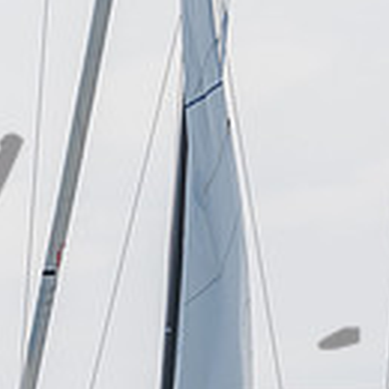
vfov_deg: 3.2
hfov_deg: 3.2
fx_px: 6942
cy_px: 474
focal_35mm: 546
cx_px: 51
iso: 200
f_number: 6.3
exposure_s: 1/1000
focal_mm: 92
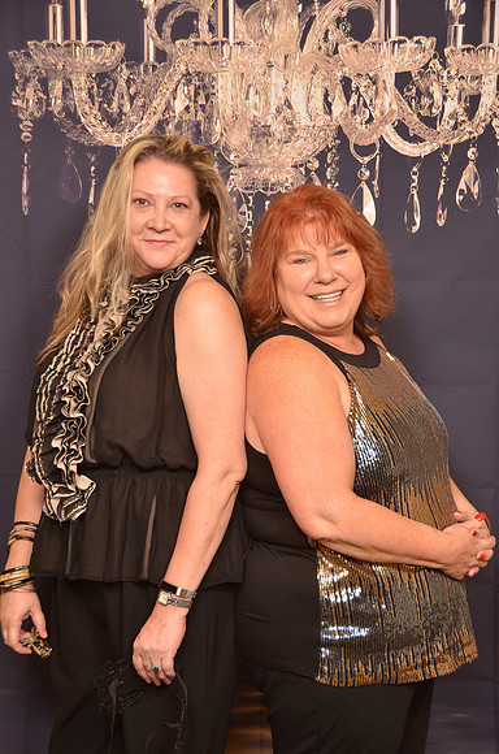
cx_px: 250
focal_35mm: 69
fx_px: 1441
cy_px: 377
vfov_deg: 29.3
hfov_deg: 19.6
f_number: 5.6
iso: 200
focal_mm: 46
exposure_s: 1/60
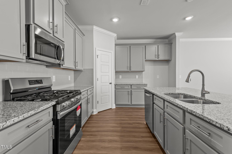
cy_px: 77
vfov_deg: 77.2
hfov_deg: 100.4
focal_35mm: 15
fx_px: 97
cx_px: 116
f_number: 7.1
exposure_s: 1/15
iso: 400
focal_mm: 15
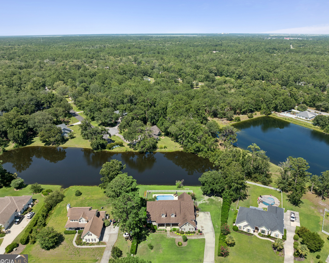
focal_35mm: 26
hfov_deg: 66.0
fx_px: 253
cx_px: 170
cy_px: 131
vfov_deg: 54.9
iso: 110
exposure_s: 1/500
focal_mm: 12.29
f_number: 2.8
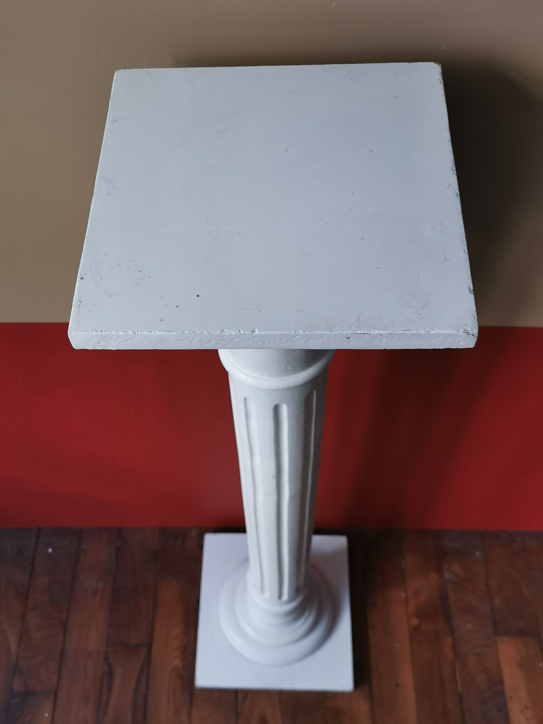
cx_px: 272
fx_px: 774
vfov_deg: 50.1
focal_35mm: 37
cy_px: 362
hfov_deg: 38.7
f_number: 1.8
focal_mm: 5.58
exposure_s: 1/50
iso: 125
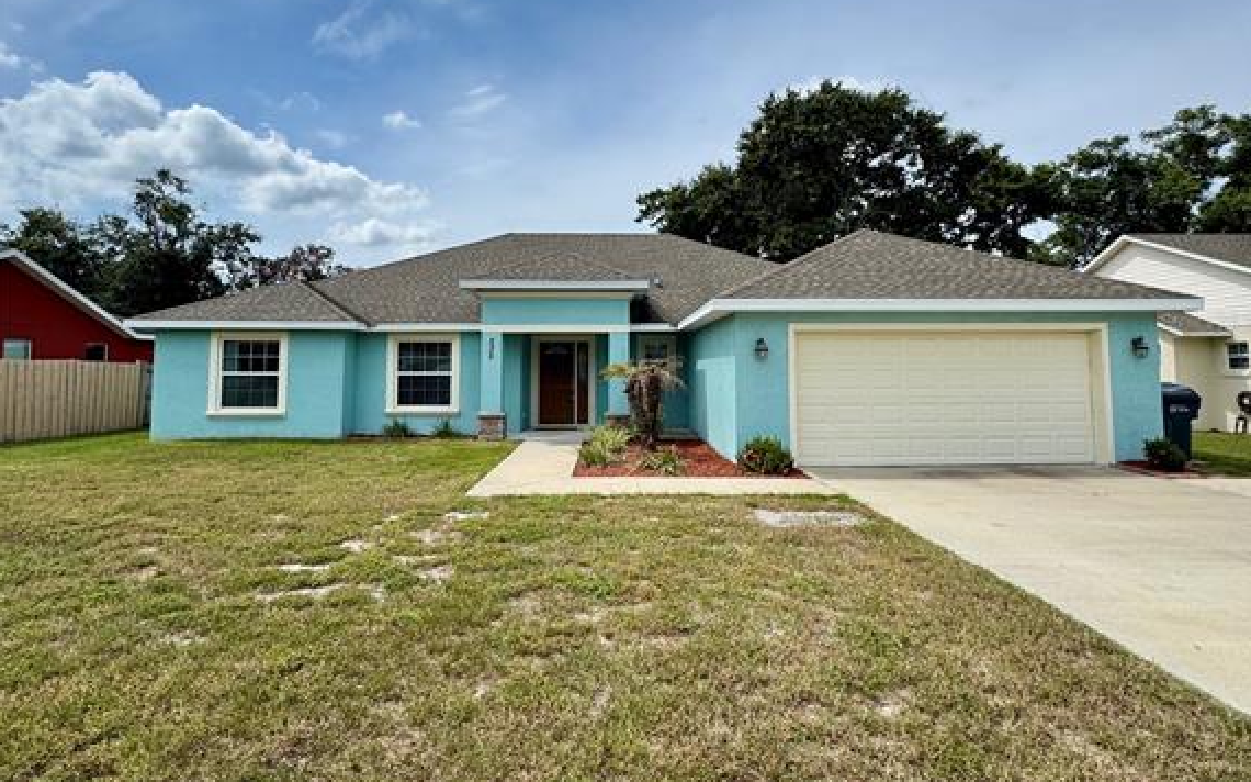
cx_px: 628
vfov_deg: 59.2
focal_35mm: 20
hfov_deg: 85.1
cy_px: 321
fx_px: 682
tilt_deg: +4.6
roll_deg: +0.1
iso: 40
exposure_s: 1/1672
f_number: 2.2
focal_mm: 2.22
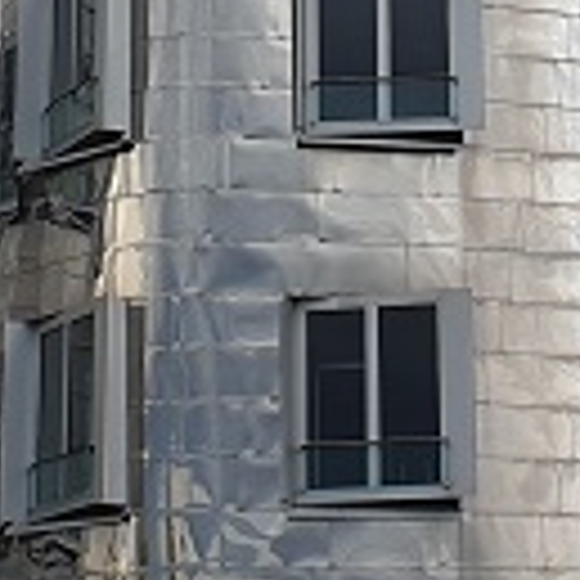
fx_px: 2692
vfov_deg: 12.1
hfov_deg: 12.3
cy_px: -90
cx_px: 355
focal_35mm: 142
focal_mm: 4.3
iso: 50
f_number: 2.4
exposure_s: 1/1266
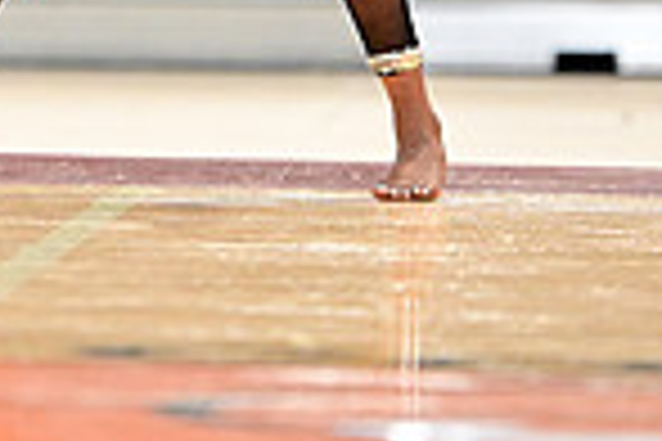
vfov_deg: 1.8
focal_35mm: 750
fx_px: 13791
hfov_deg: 2.7
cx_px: 90
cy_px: -387
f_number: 3.2
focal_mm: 190
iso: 6400
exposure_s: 1/1000
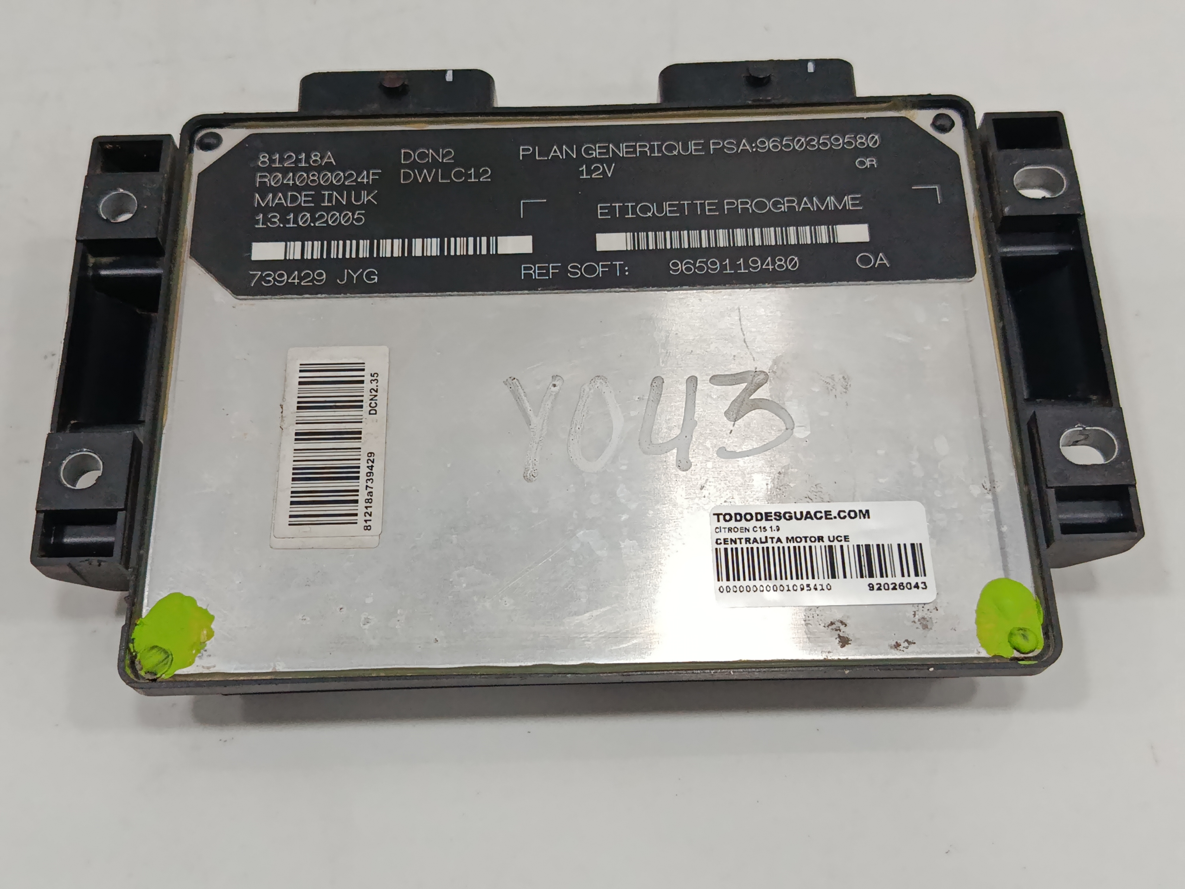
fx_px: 1369
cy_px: 444
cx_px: 592
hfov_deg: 46.8
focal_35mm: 40
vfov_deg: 36.0
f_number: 1.7
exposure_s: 1/100
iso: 784
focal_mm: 5.24
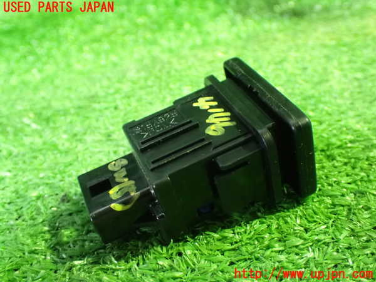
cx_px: 188
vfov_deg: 35.1
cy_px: 141
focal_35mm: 41
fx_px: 445
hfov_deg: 45.8
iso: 1600
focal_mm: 7.31
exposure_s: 1/25
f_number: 2.8
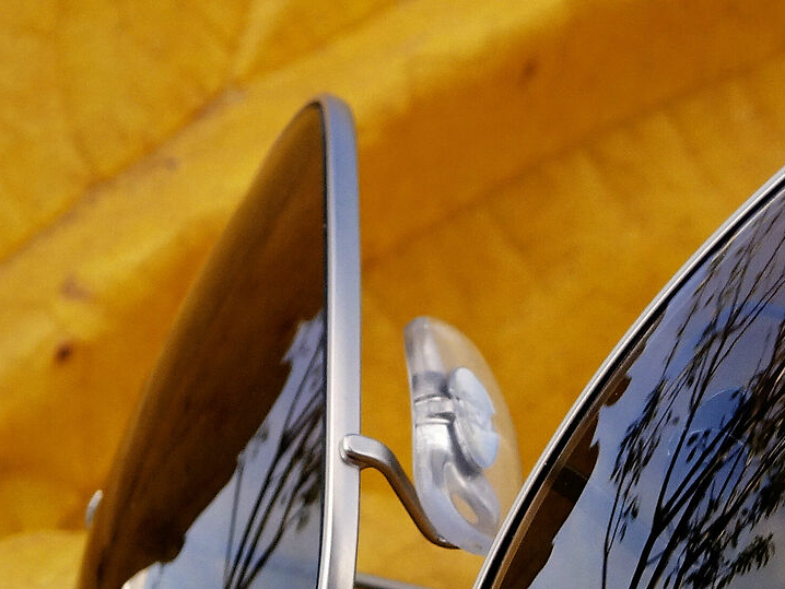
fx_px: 2881
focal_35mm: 127
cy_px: 450
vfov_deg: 11.6
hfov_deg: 15.5
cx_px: 414
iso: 80
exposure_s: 1/250
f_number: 4
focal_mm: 6.56
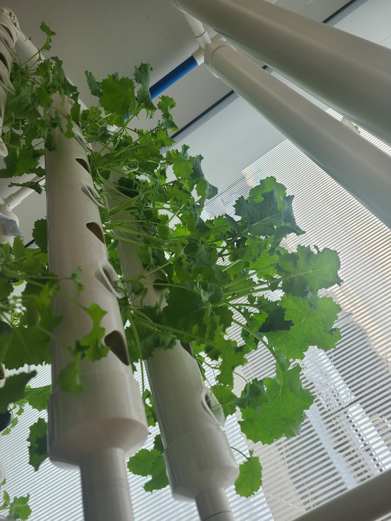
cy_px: 260
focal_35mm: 26
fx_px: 392
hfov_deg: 53.1
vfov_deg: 67.3
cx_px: 196
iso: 40
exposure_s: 1/347
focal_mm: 5.4
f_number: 1.8
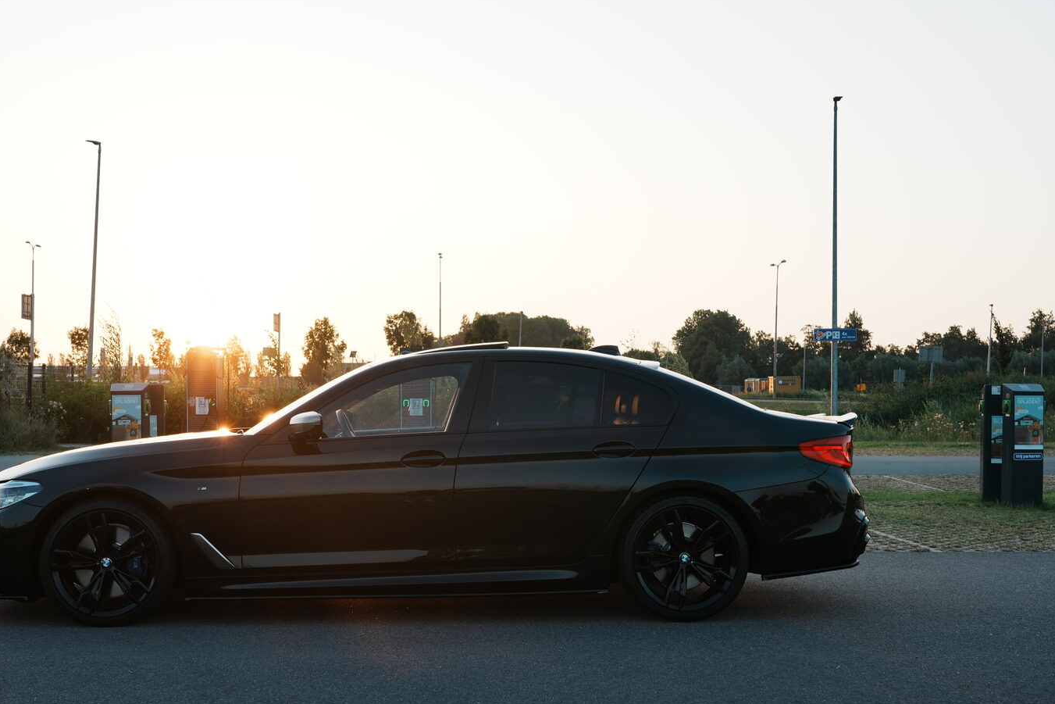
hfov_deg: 43.5
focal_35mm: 45
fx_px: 1319
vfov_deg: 29.9
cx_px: 472
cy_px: 386
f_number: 5.6
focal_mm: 38
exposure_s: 1/250
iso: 250
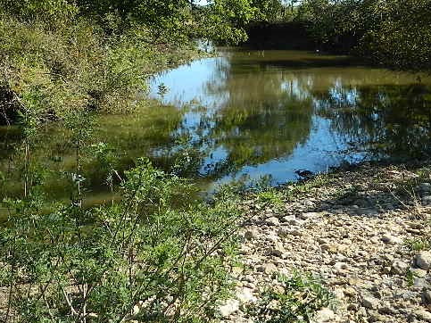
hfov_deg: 36.2
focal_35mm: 53
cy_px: 100
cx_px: 221
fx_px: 660
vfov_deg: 27.3
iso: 80
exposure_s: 1/500
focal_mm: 4.5
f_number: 3.1
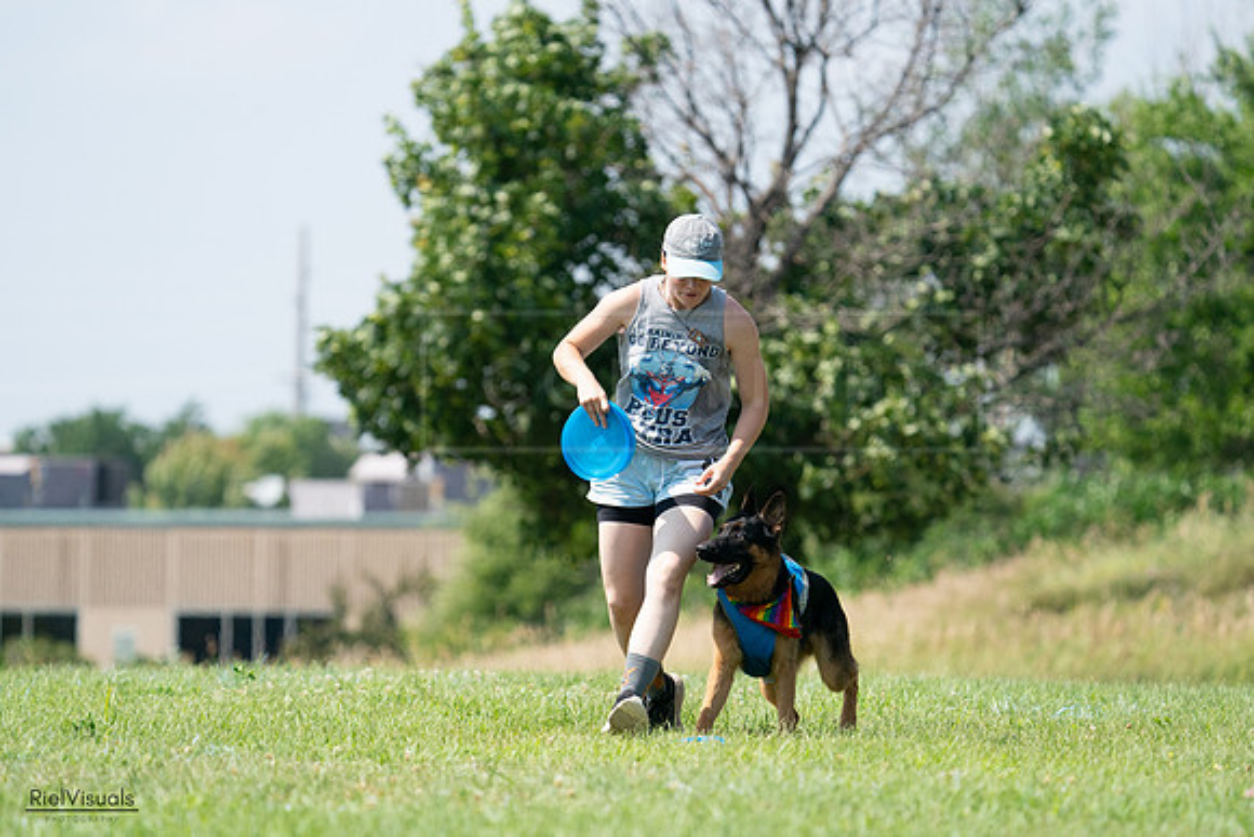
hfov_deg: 6.6
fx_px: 10870
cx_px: 627
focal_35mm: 312
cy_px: 418
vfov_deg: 4.4
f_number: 6.3
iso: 1600
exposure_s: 1/4000
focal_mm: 312
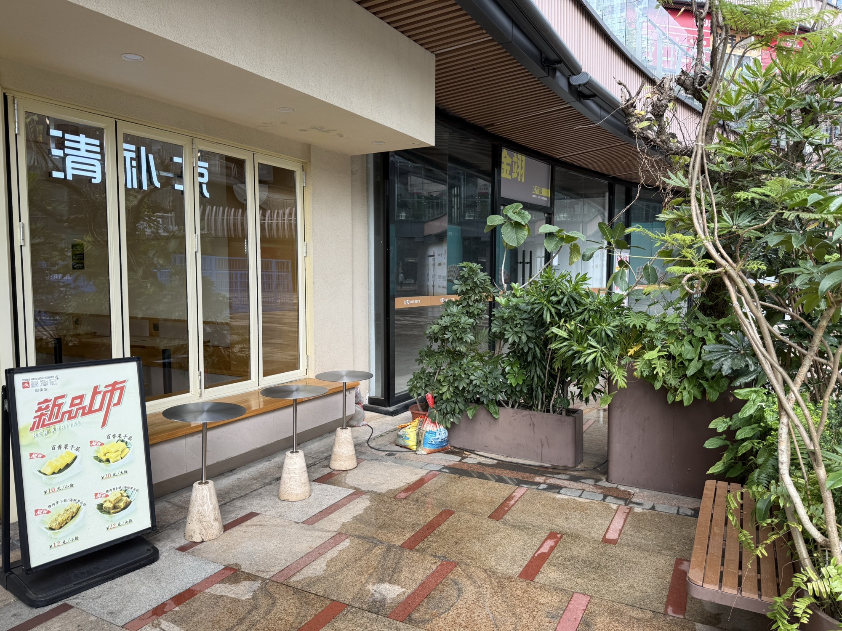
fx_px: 584
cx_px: 421
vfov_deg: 56.8
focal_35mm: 24
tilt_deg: -2.9
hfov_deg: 71.6
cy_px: 316
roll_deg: -0.2
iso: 80
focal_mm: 6.76
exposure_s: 1/742
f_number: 1.78
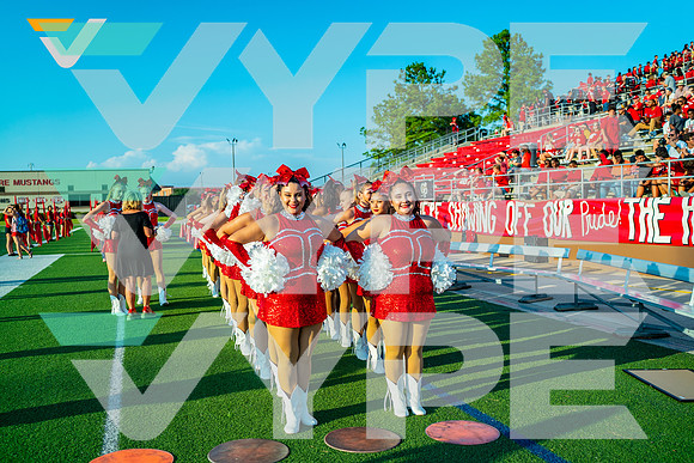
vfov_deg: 37.9
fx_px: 675
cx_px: 347
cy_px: 232
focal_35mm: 35
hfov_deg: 54.4
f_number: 2.8
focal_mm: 35
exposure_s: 1/3200
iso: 400
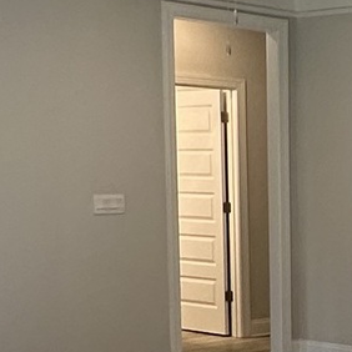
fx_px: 1162
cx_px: 568
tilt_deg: -6.1
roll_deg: -2.2
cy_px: 321
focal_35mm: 101
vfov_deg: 17.0
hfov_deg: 15.5
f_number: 2.2
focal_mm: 2.22
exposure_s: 1/120
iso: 160
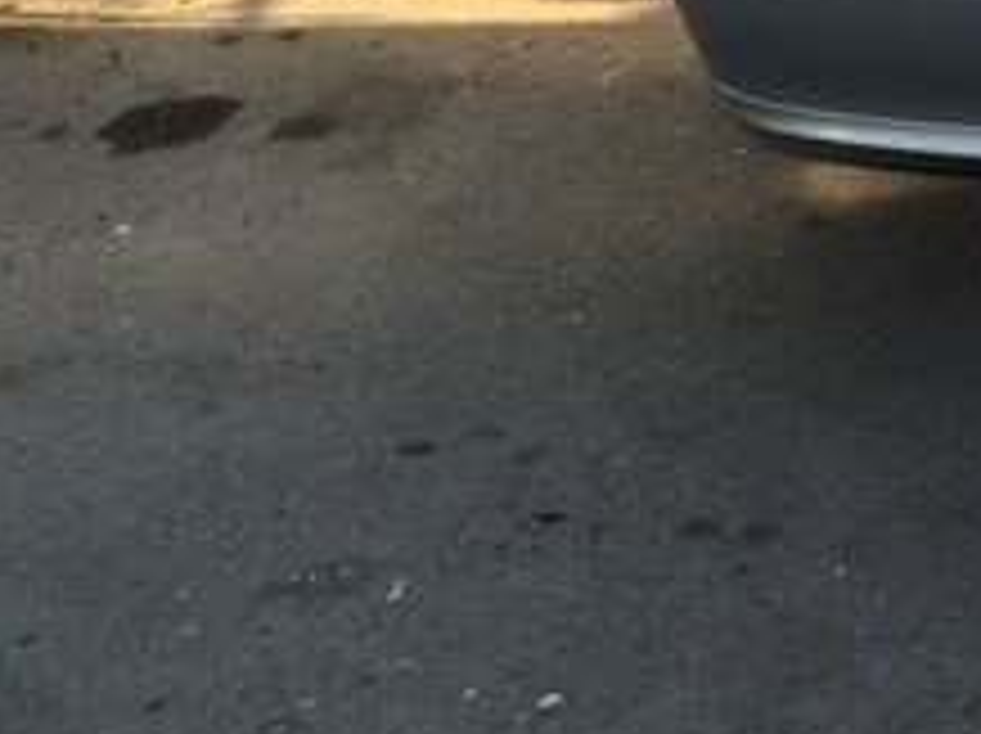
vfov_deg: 15.7
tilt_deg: -17.1
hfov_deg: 19.6
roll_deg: -1.8
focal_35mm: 88
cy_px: -286
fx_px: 2491
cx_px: 1440
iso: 32
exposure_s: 1/243
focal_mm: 4.15
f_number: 2.2
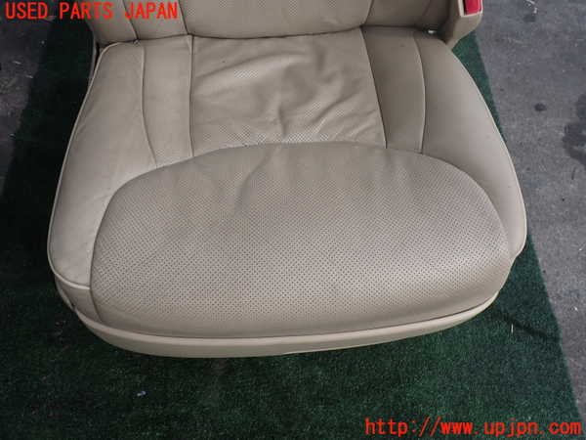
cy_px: 220
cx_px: 293
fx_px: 508
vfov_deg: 46.8
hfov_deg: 60.0
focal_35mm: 30
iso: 100
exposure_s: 1/640
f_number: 3.2
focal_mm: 5.4
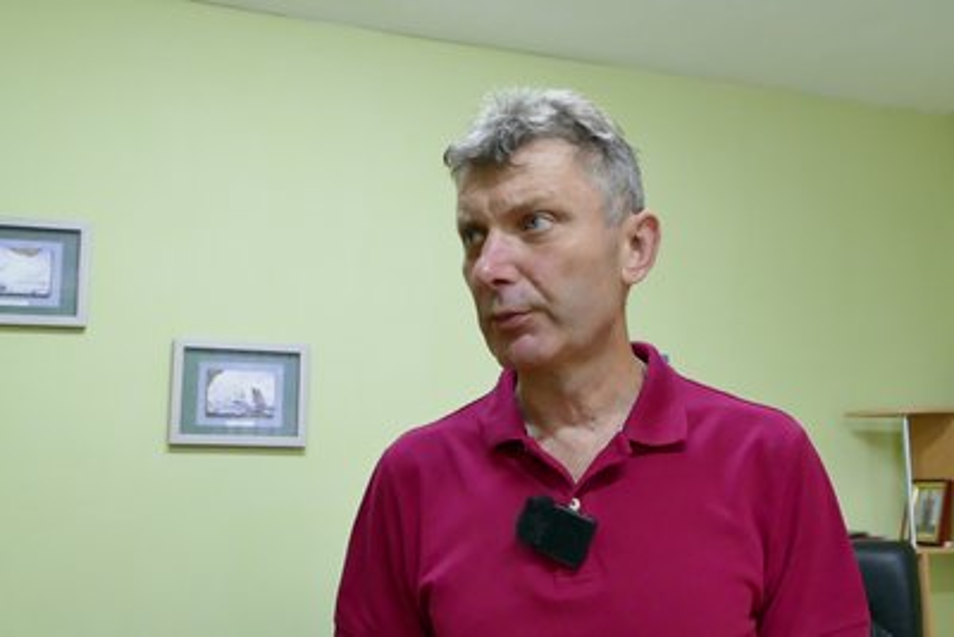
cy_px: 318
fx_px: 901
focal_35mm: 34
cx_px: 477
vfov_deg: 38.9
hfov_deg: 55.8
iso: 640
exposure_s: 1/50
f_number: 3.2
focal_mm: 9.88
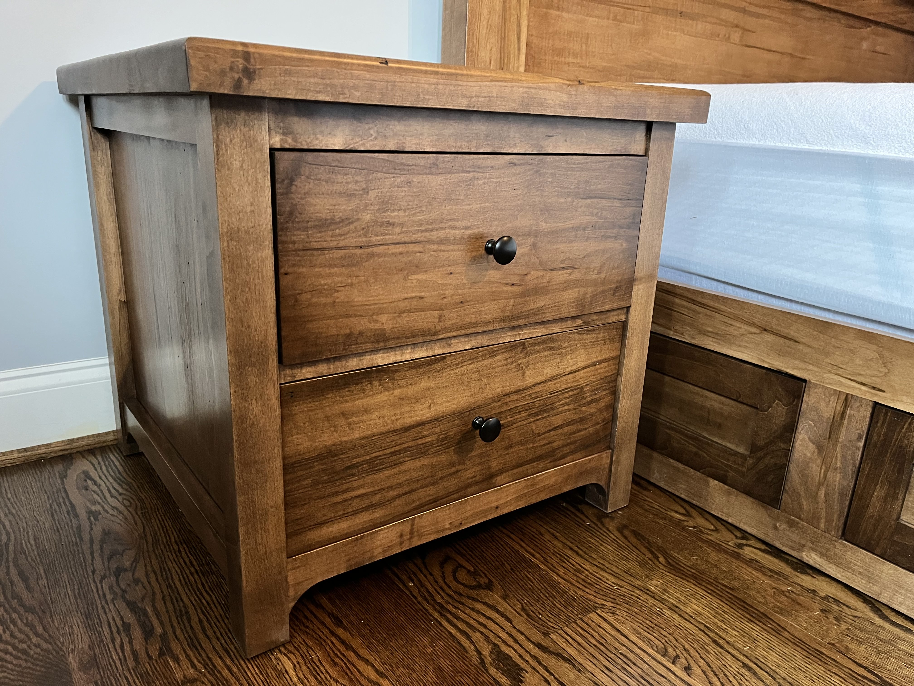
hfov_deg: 67.3
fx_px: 687
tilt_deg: -16.8
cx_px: 457
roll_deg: -2.7
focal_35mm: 26
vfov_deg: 53.1
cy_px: 343
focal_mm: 5.1
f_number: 1.6
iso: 640
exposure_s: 1/30
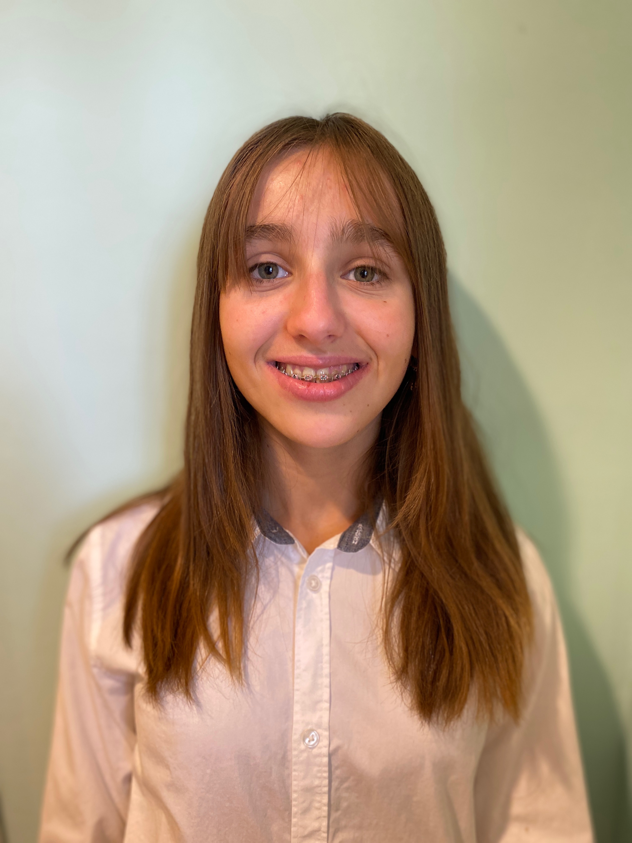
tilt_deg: -12.4
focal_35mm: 26
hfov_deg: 53.1
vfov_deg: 67.3
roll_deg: +0.3
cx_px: 316
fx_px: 633
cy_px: 422
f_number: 1.8
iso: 200
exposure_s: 1/60
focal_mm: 4.25
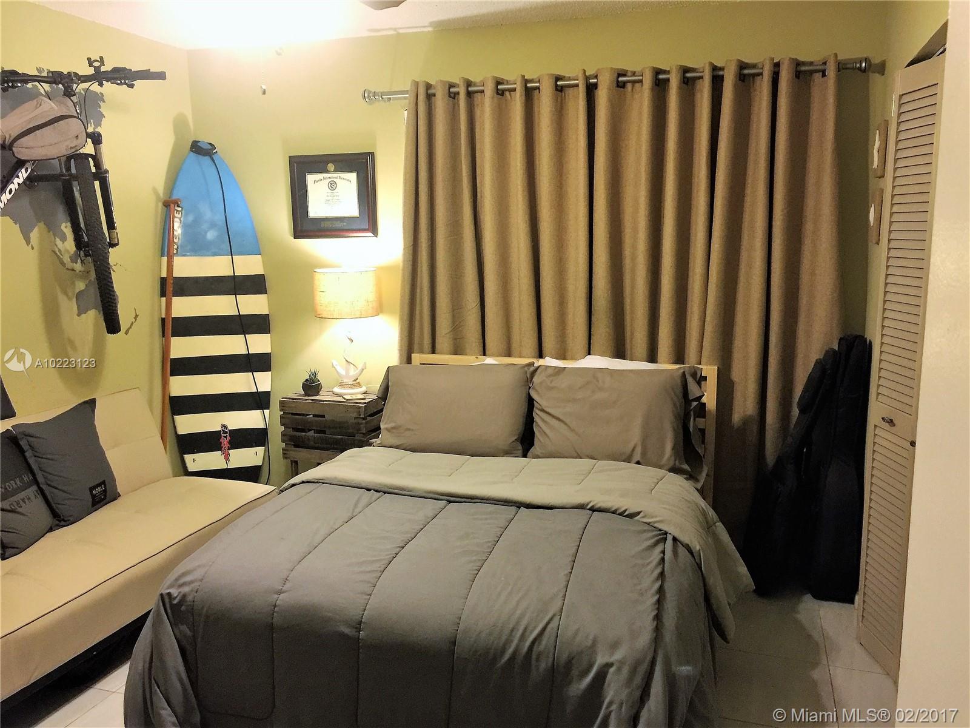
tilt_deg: -7.4
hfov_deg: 61.7
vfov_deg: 48.2
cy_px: 364
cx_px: 485
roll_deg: -0.1
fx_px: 813
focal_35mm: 29
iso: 125
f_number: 2.2
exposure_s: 1/15
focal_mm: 4.15
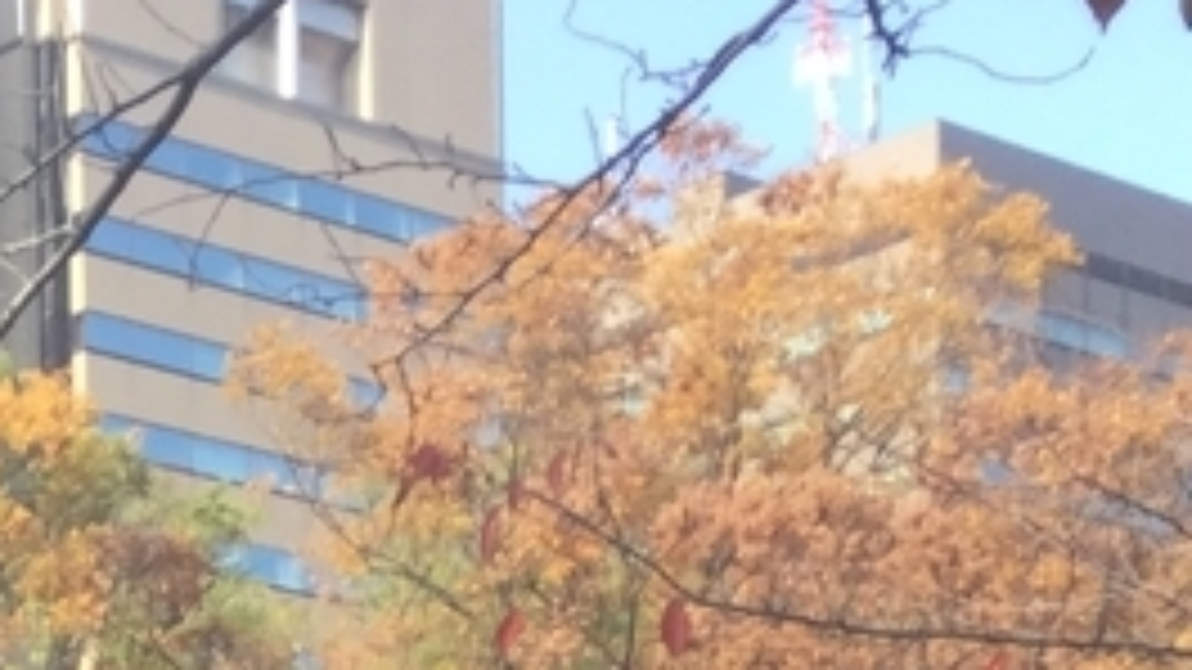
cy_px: 2154
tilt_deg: -2.7
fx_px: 4835
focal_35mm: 153
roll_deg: +1.3
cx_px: -508
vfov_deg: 7.0
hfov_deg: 13.4
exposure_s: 1/262
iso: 25
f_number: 2.4
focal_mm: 3.3
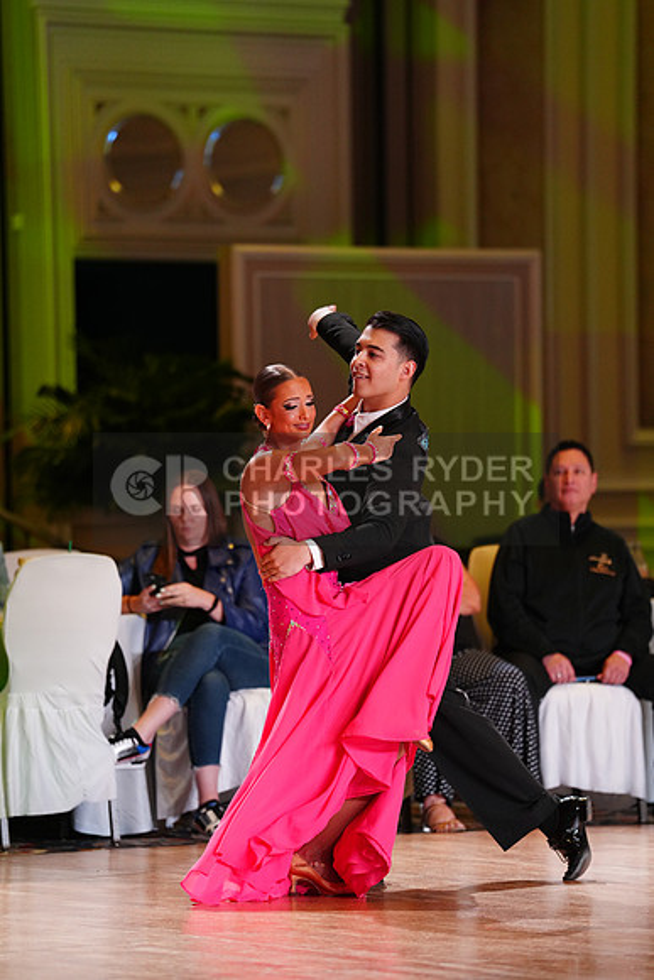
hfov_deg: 6.9
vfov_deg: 10.3
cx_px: 327
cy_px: 490
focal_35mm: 200
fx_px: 5446
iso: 2000
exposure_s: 1/400
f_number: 2.8
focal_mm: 200
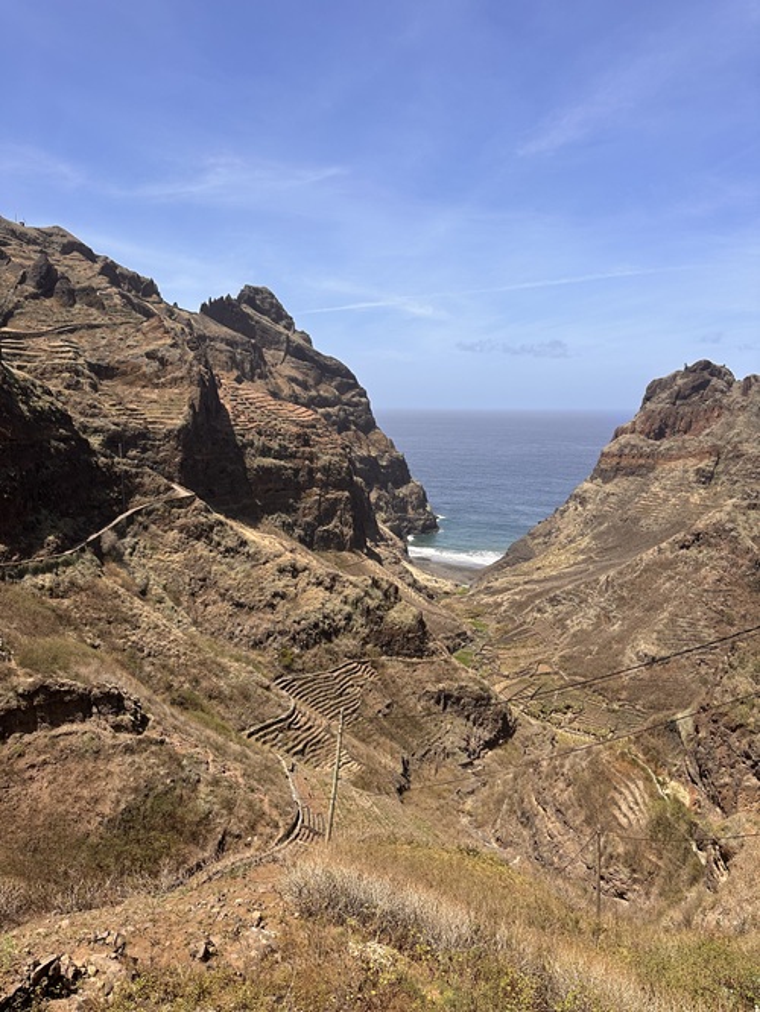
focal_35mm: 24
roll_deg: -0.4
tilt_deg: -8.4
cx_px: 380
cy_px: 506
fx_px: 702
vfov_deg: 71.6
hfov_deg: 56.8
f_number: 1.78
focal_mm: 6.86
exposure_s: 1/4762
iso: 80
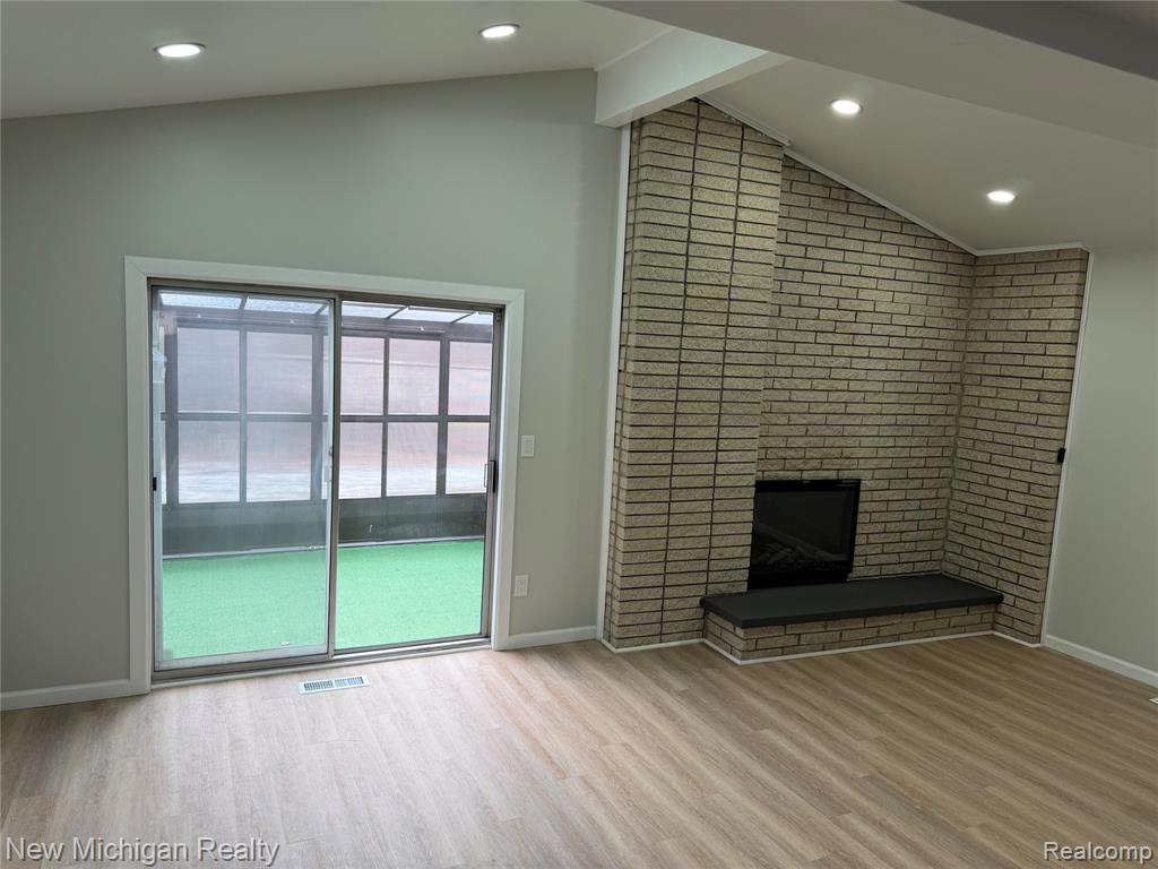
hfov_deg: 71.6
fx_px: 803
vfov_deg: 56.8
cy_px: 434
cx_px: 579
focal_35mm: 24
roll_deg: -3.2
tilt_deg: -6.9
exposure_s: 1/120
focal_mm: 6.76
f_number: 1.78
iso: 64
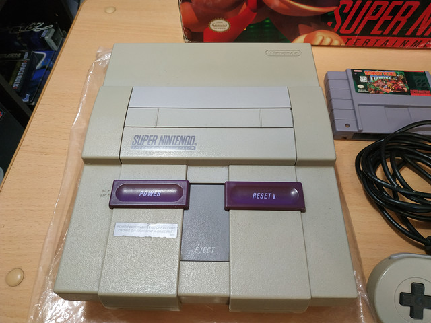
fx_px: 299
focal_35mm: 24
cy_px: 162
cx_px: 216
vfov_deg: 56.8
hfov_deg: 71.6
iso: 400
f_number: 1.9
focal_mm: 3.94
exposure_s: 1/20
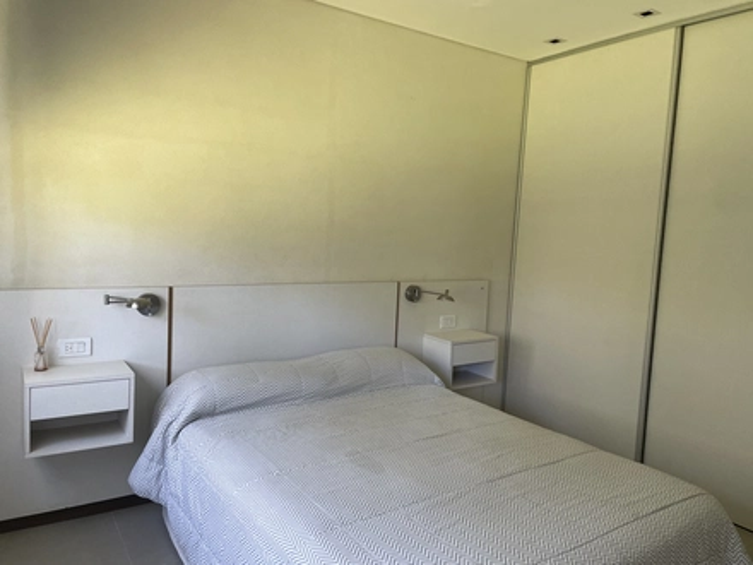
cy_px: 282
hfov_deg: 67.3
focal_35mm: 26
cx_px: 376
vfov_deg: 53.1
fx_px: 566
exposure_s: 1/118
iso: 125
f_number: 1.6
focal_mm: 4.2
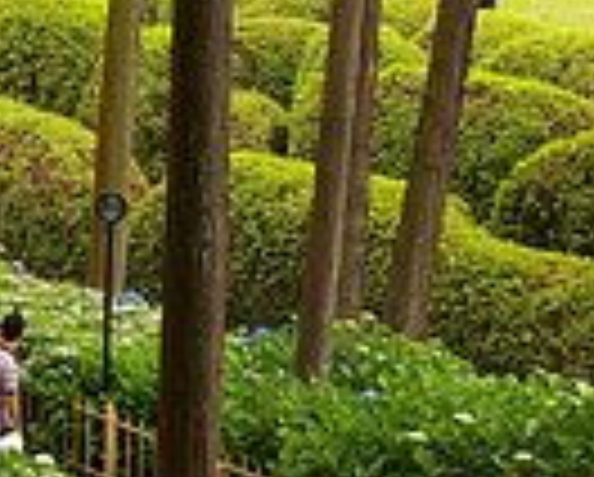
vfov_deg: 7.5
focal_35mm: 207
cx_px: -378
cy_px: 441
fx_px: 3644
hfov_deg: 9.0
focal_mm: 38
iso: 400
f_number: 6.7
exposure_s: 1/90
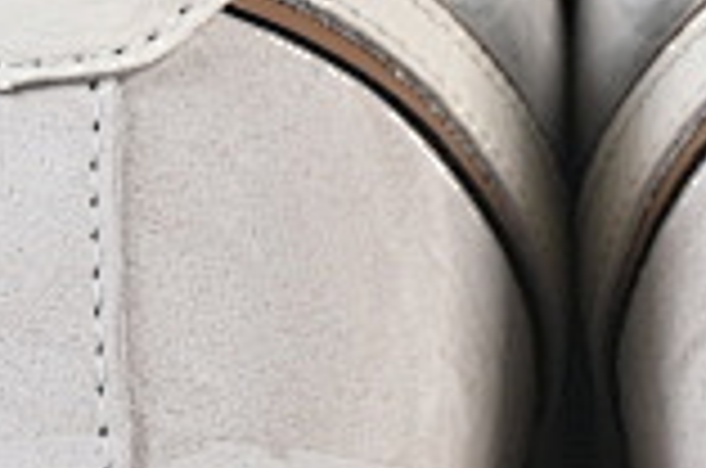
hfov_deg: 4.0
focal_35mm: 517
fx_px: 10118
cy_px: 0
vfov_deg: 2.6
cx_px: 652
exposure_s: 1/80
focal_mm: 50
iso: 160
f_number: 8
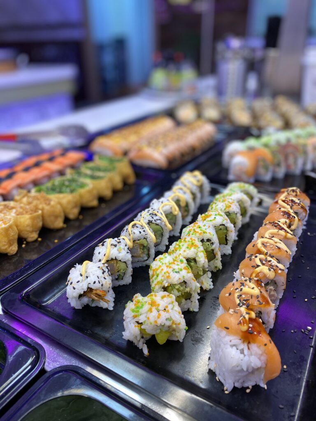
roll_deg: +2.2
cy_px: 210
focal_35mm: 26
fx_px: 316
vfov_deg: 67.3
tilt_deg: -27.0
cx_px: 158
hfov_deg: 53.1
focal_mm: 4.25
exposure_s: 1/100
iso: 80
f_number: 1.8
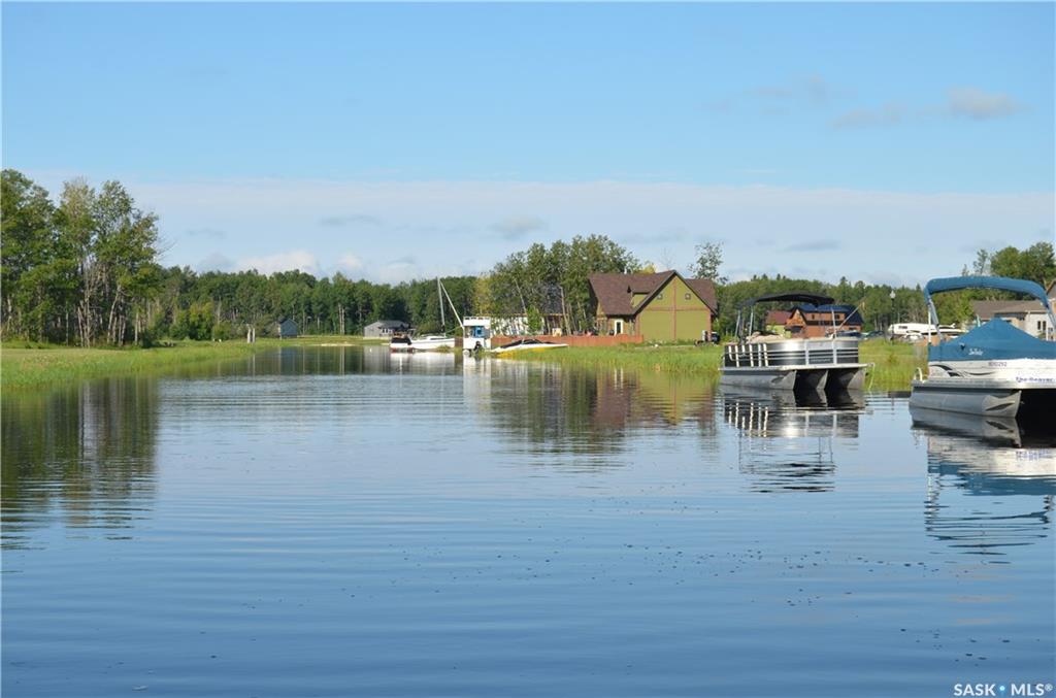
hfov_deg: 32.0
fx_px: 1843
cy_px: 349
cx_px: 528
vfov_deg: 21.4
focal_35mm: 63
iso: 100
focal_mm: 42
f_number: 9
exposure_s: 1/320
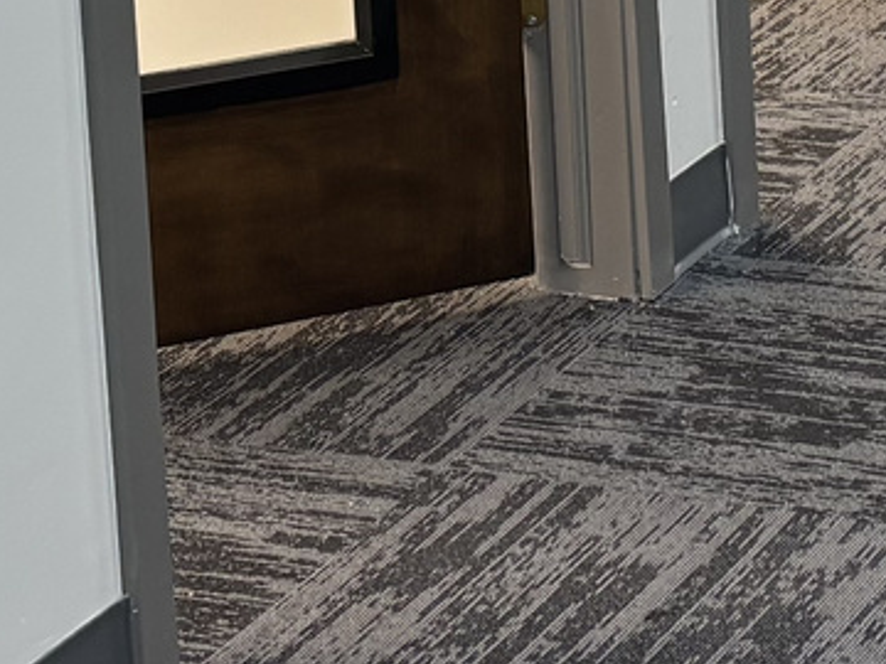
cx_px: 773
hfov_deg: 13.2
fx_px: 3788
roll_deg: +2.7
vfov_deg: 9.5
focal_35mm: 148
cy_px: -595
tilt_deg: -7.1
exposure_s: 1/60
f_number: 1.6
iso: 80
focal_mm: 5.96
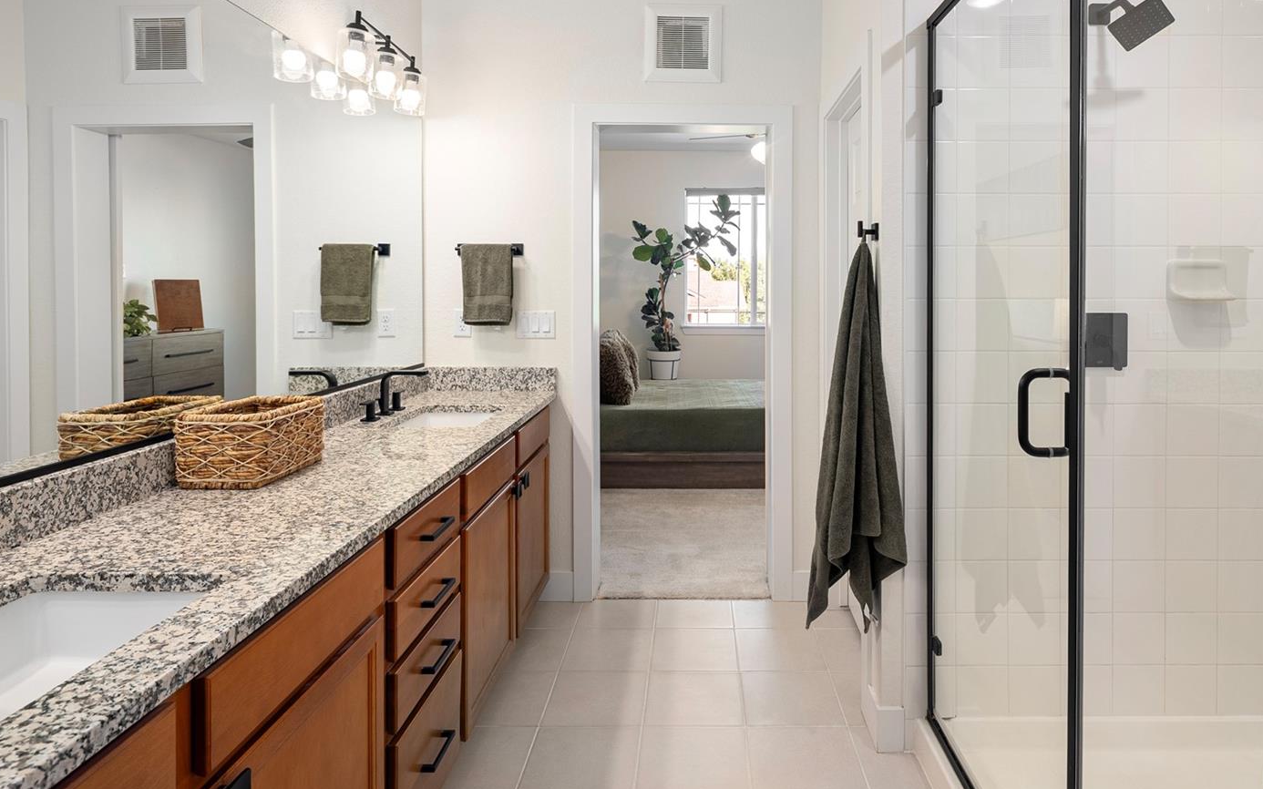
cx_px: 685
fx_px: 688
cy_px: 309
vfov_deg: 59.1
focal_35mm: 20
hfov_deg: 84.9
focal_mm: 17
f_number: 8
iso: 400
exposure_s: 1/80
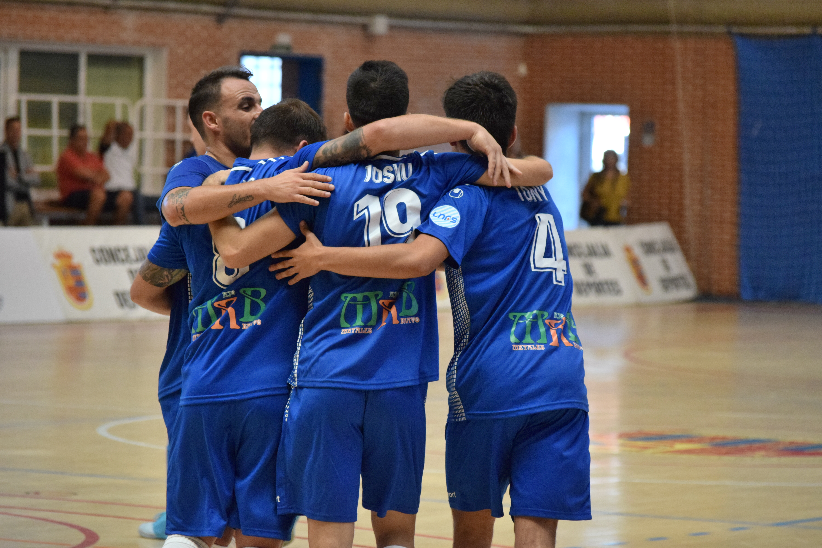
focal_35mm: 188
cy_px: 274
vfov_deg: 7.3
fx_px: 4281
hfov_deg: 11.0
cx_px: 411
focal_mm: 125
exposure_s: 1/500
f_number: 4.8
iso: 2800
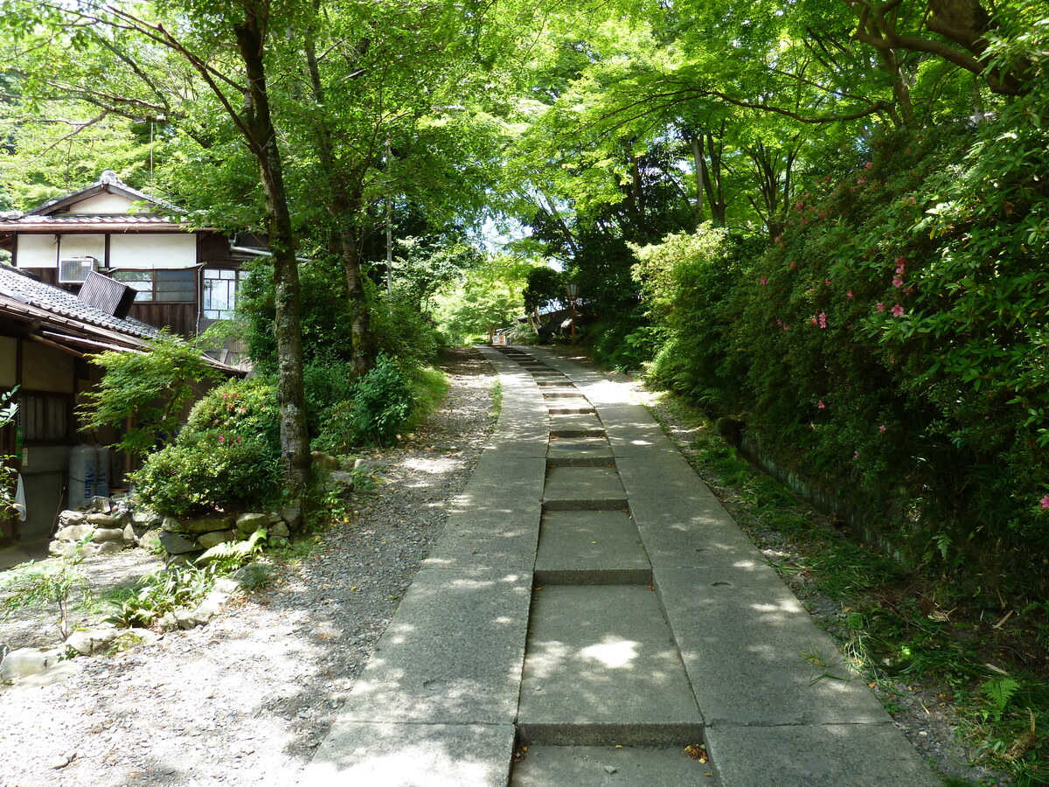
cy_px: 394
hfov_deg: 69.4
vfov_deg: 54.9
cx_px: 524
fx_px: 758
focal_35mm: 25
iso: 80
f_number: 3.3
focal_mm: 4.1
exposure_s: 1/100
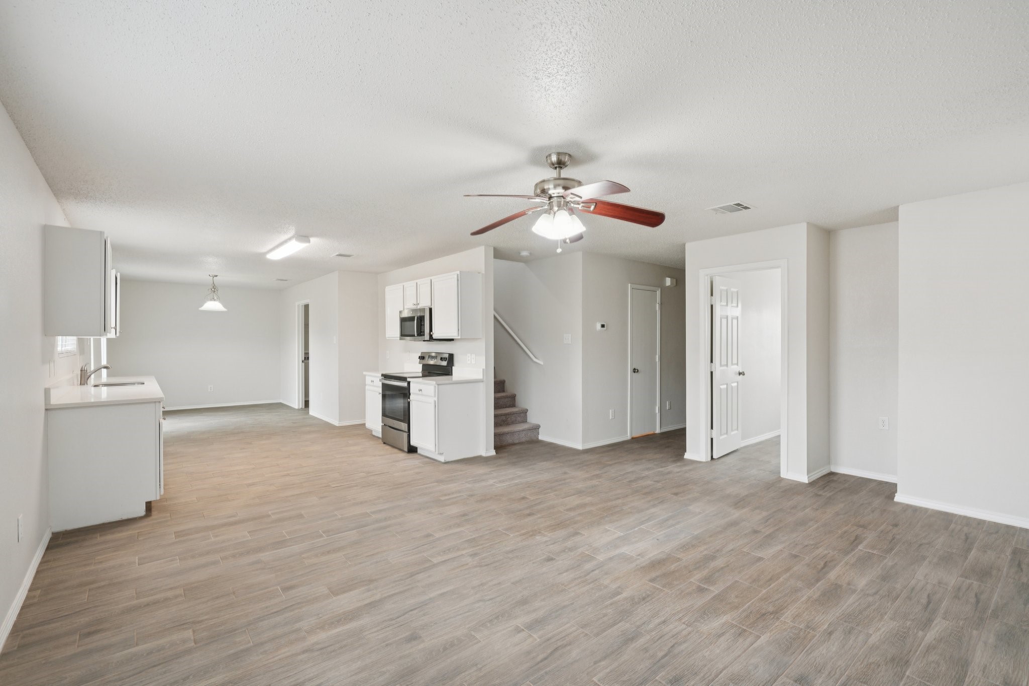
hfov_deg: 96.7
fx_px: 457
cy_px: 343
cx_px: 514
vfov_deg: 73.7
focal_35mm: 16
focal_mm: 16
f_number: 8
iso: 400
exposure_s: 1/13
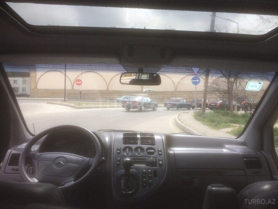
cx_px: 139
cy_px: 104
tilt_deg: -2.7
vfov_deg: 48.2
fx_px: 233
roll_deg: -0.5
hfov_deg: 61.7
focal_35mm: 29
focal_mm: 4.15
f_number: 2.2
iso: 32
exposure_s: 1/631
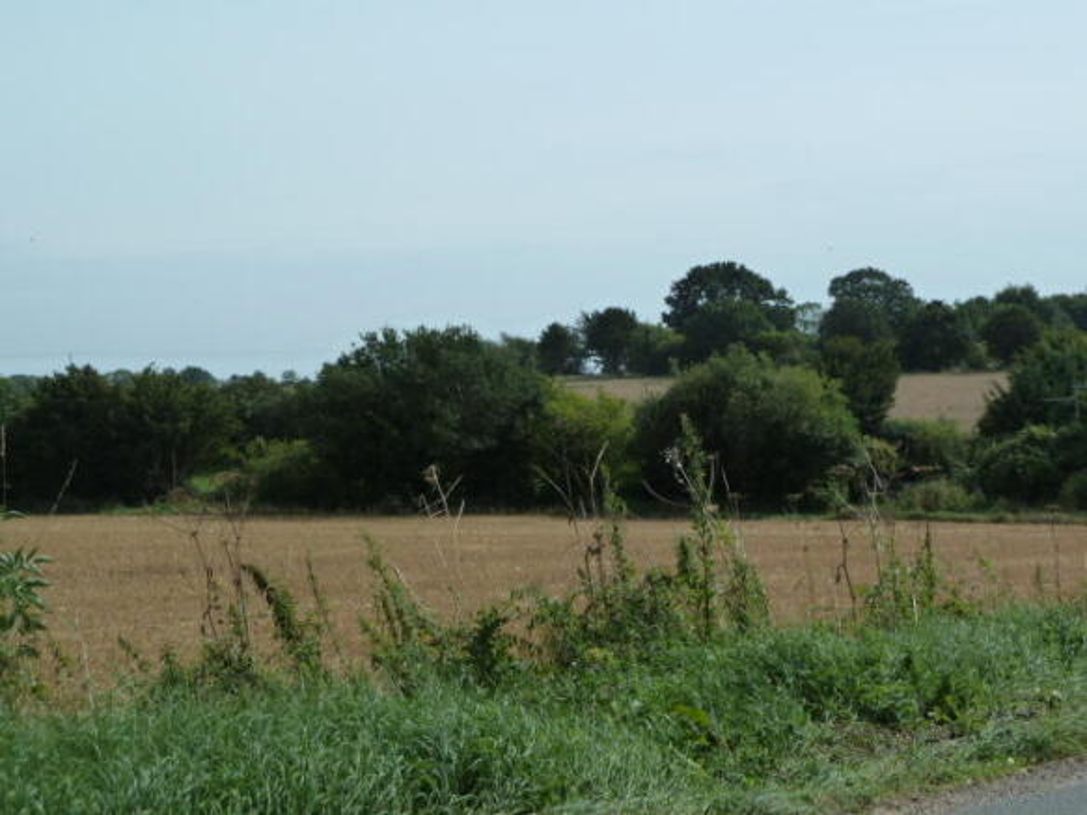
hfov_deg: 23.6
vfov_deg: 17.8
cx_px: 544
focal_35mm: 83
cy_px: 408
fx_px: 2606
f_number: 5.6
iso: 125
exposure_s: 1/500
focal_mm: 13.7
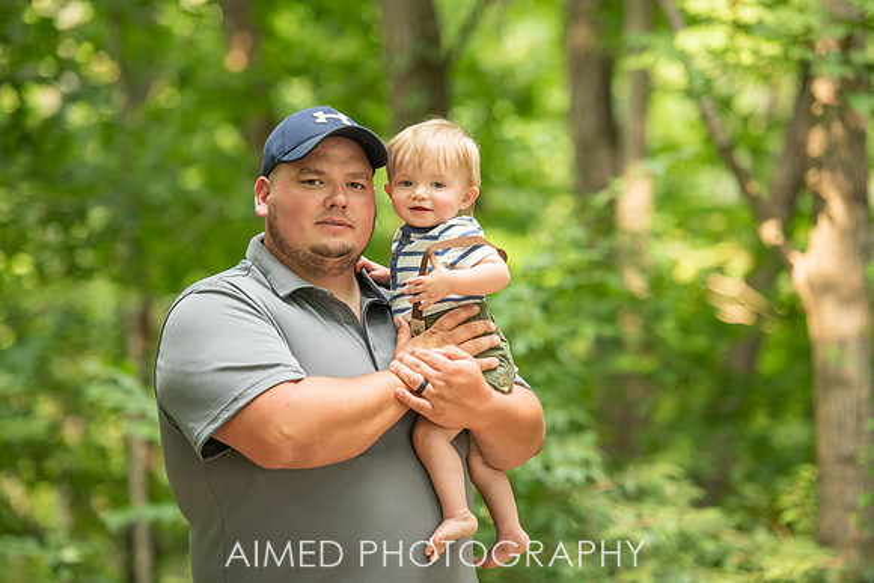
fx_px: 3359
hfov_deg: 14.8
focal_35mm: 138
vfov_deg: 9.9
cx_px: 437
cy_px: 292
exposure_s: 1/320
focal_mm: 135
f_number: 2.8
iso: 800
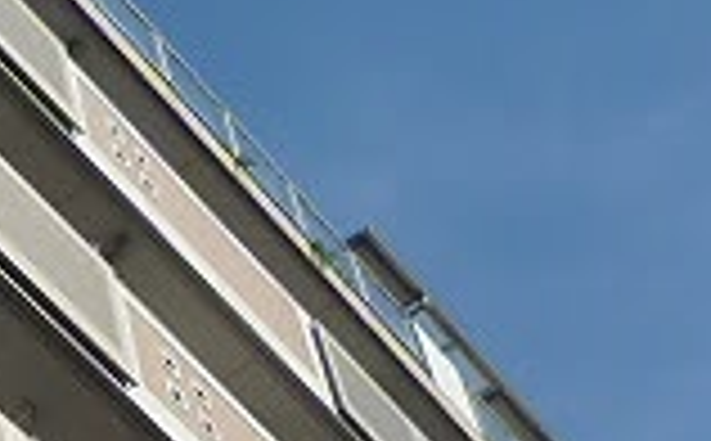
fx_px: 2069
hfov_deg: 18.3
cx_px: -189
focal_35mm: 107
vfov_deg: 11.9
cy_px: 533
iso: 80
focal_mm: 4.4
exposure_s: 1/640
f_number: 4
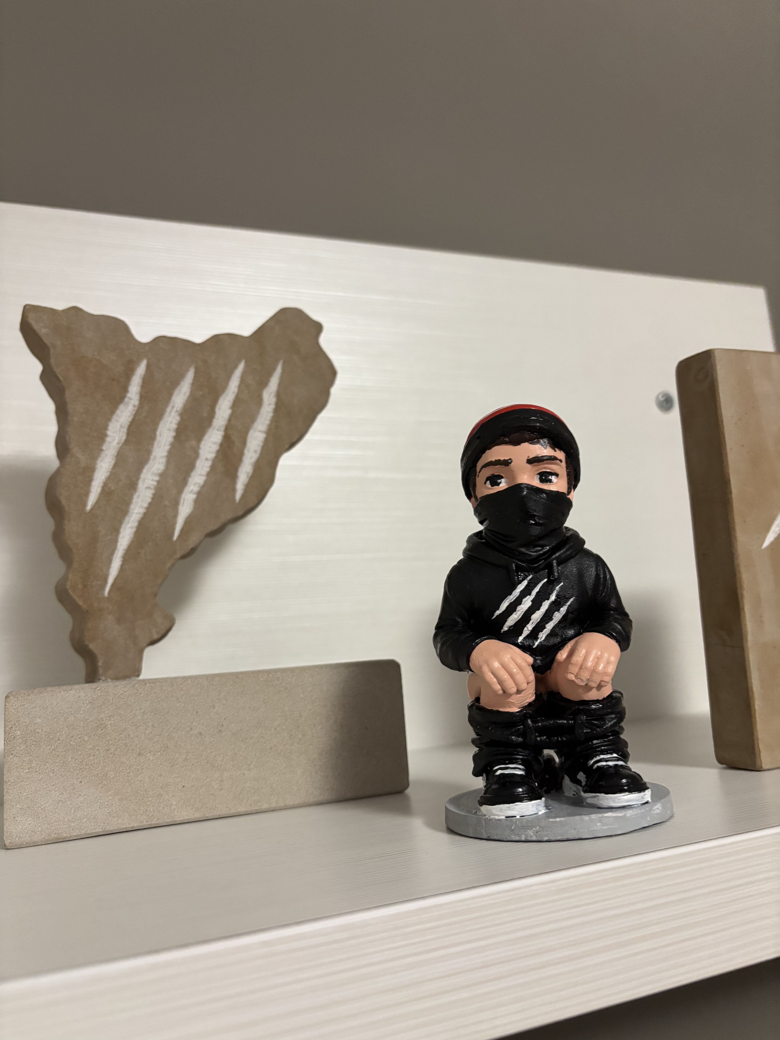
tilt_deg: +7.8
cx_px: 390
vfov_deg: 67.3
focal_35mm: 26
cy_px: 520
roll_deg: +3.5
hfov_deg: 53.1
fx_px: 781
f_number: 1.6
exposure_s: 1/50
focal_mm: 5.96
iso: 500
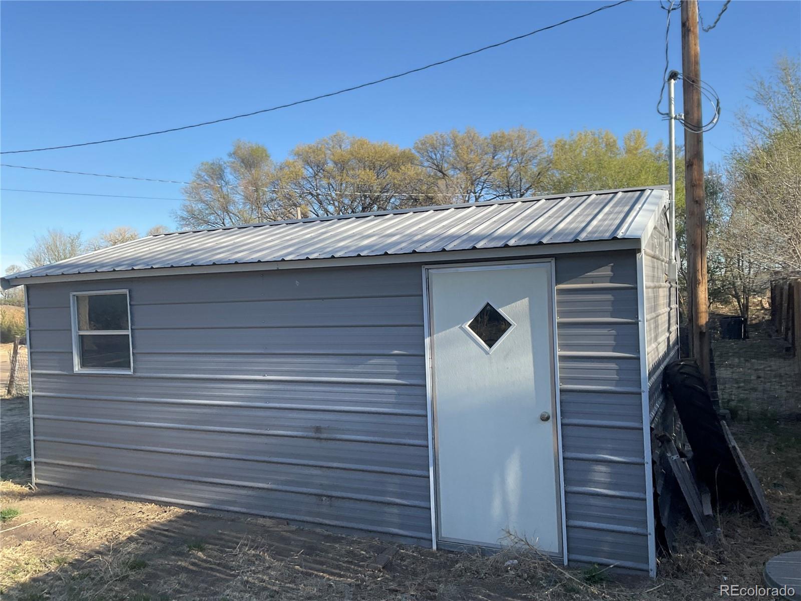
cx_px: 400
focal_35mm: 29
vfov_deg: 48.2
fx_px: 671
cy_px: 300
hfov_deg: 61.7
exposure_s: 1/869
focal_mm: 3
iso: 16
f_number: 1.8
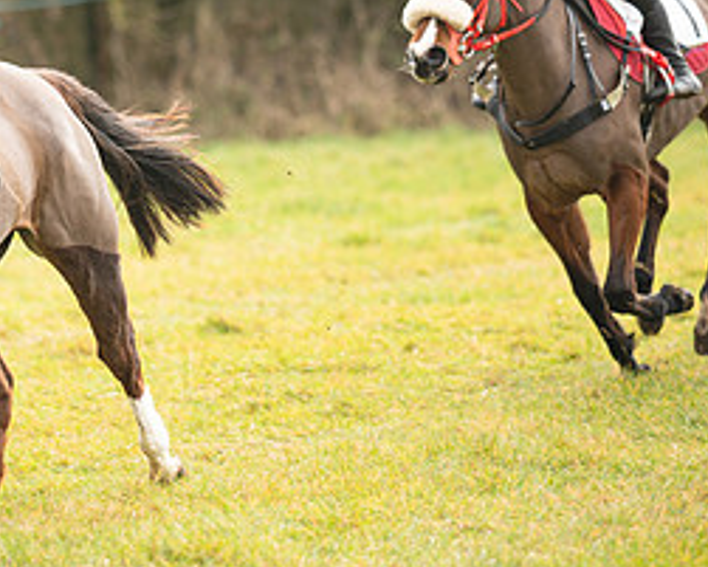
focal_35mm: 354
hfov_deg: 5.5
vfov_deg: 4.4
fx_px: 7421
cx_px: 209
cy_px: 131
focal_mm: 135
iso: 160
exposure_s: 1/1000
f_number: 1.8
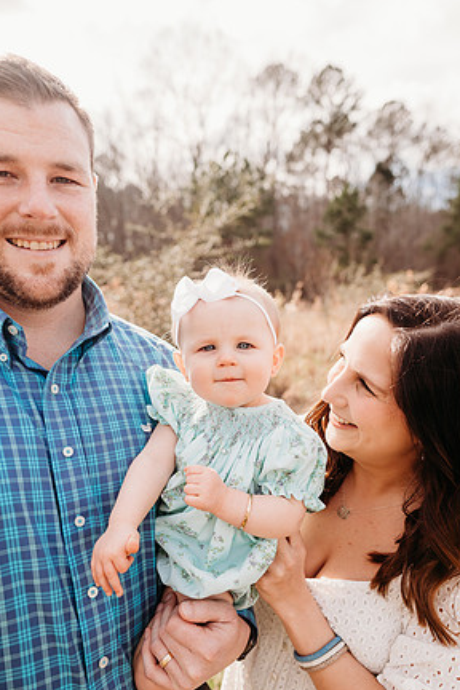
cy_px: 355
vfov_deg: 71.5
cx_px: 232
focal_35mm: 25
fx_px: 479
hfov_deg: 51.3
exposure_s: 1/800
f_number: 3.5
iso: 100
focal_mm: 24
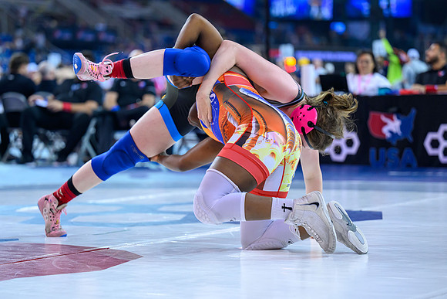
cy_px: 167
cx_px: 212
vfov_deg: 12.1
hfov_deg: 18.0
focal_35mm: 114
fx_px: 1412
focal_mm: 101
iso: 2500
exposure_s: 1/800
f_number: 2.8
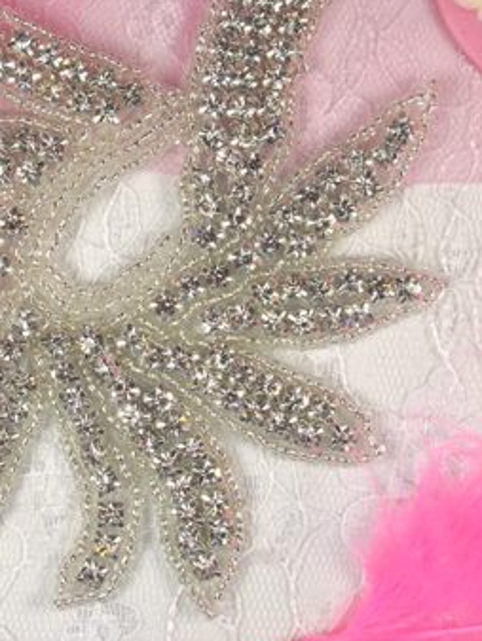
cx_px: 141
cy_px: 284
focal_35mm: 68
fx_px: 1261
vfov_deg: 28.5
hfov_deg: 21.5
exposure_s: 1/250
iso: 80
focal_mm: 8.3
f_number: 4.7
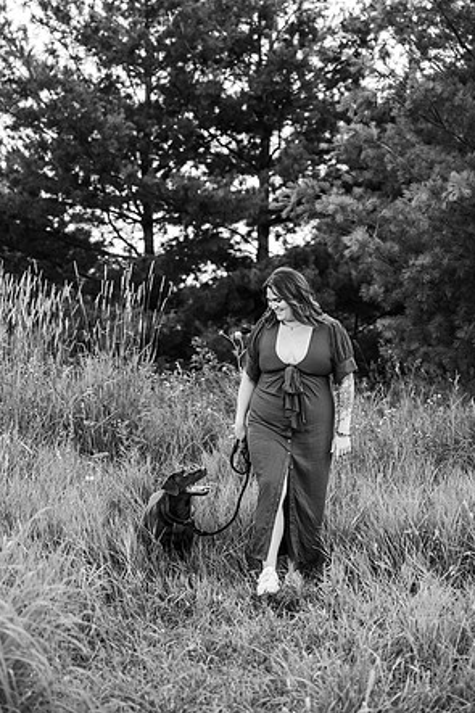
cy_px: 356
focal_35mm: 64
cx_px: 240
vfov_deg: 31.4
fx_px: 1268
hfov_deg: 21.2
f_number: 3.2
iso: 250
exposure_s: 1/400
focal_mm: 63
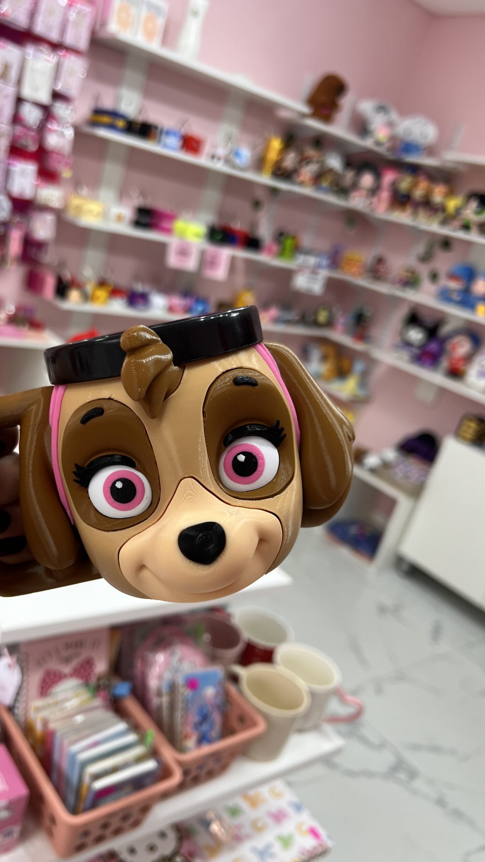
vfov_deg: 66.1
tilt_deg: -19.0
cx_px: 168
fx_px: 663
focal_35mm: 29
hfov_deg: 39.8
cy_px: 438
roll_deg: -14.8
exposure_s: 1/121
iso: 50
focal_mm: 5.7
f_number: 1.5
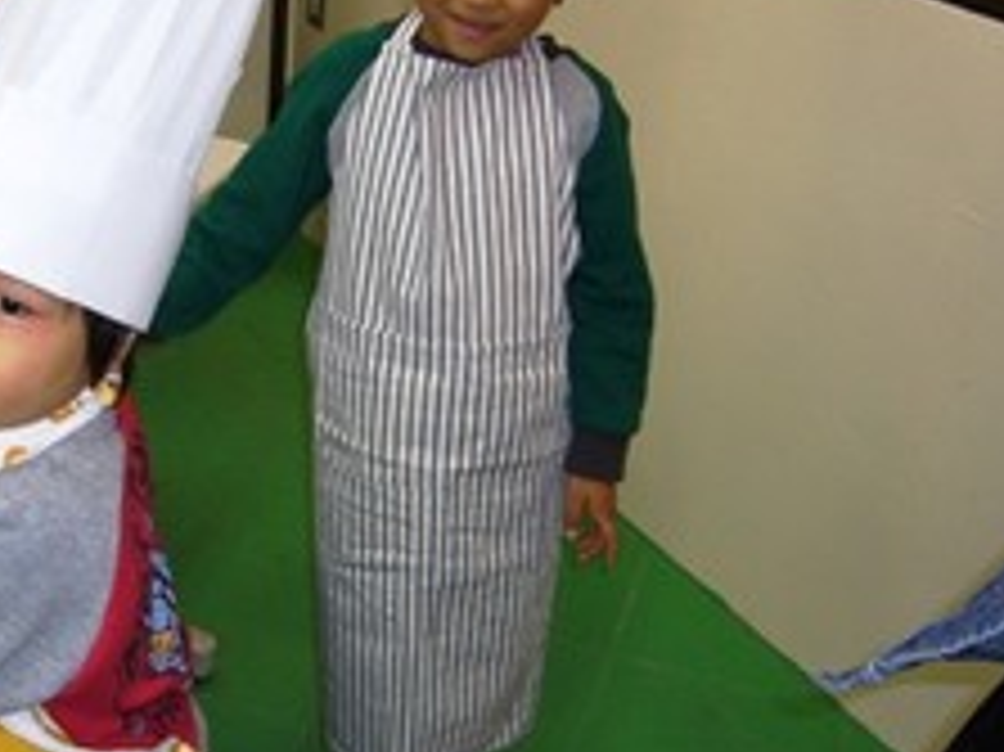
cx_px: 252
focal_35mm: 55
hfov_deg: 34.2
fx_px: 1594
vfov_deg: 26.4
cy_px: 245
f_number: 2.8
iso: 100
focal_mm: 5.8
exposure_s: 1/60
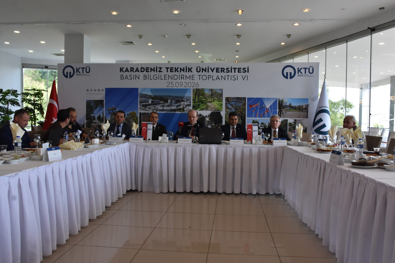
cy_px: 132
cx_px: 198
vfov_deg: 43.6
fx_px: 329
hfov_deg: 61.9
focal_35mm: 30
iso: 800
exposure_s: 1/250
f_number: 8
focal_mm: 20
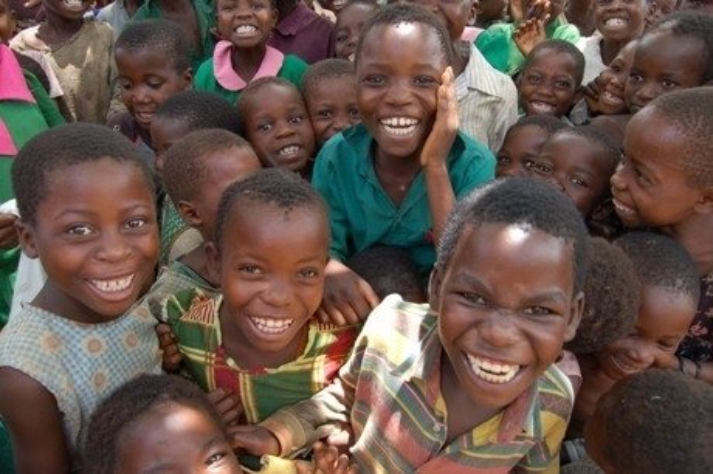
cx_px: 356
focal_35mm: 27
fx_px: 534
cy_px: 237
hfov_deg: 67.4
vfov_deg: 47.9
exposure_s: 1/125
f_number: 5.6
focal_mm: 18
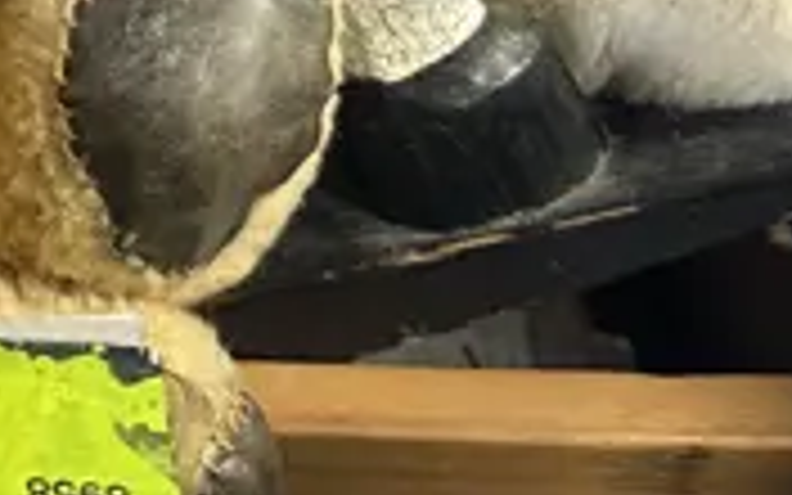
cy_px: -387
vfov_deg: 8.5
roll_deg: +2.5
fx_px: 3195
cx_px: -558
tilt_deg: -36.5
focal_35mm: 148
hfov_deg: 13.0
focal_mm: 6.86
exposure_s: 1/50
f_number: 1.78
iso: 160
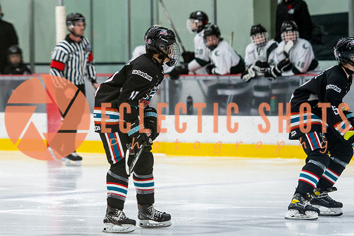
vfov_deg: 5.0
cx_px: 117
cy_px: 86
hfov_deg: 7.5
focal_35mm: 275
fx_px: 2702
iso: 1800
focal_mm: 135
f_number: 2.8
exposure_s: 1/640
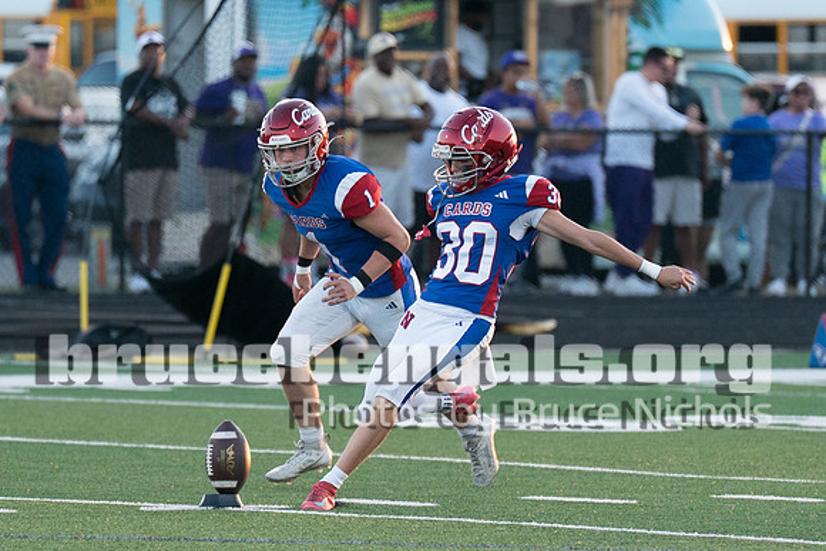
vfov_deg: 2.6
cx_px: 504
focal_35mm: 529
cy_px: 256
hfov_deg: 3.9
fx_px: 12144
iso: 1000
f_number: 2.8
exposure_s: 1/1000
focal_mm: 200
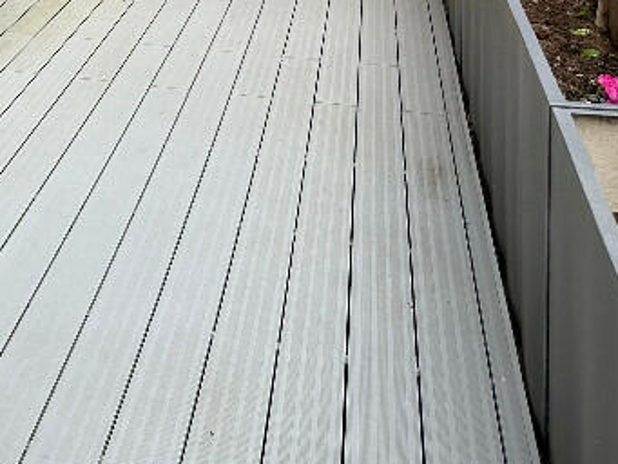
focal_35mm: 72
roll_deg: +1.4
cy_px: -149
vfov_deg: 18.9
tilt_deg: -6.8
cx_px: -246
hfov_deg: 23.1
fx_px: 1286
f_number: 1.78
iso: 80
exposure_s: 1/264
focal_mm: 6.86
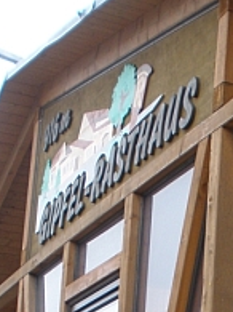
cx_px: 295
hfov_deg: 12.9
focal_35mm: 111
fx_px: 997
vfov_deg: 16.3
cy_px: 454
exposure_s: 1/50
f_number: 3.5
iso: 80
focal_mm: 6.3
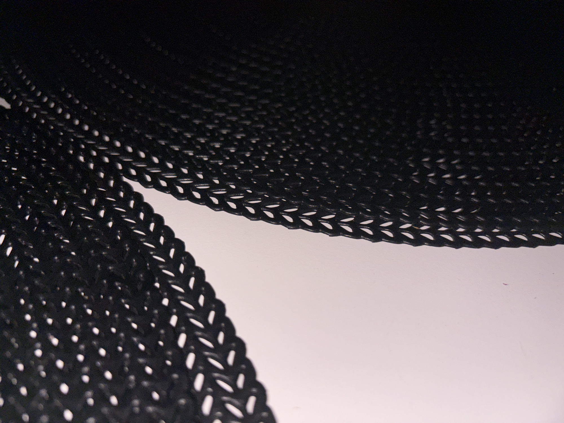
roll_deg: -4.9
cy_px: 212
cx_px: 282
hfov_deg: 67.3
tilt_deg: -43.4
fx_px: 424
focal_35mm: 26
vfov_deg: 53.1
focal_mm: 5.96
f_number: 1.6
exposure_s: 1/60
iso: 32
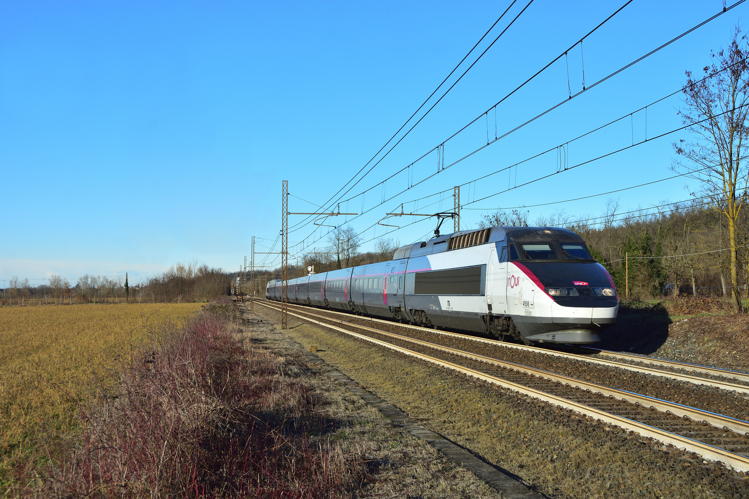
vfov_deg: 28.1
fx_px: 999
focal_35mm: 48
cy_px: 250
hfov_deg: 41.1
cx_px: 374
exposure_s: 1/800
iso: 200
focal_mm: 32
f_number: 7.1
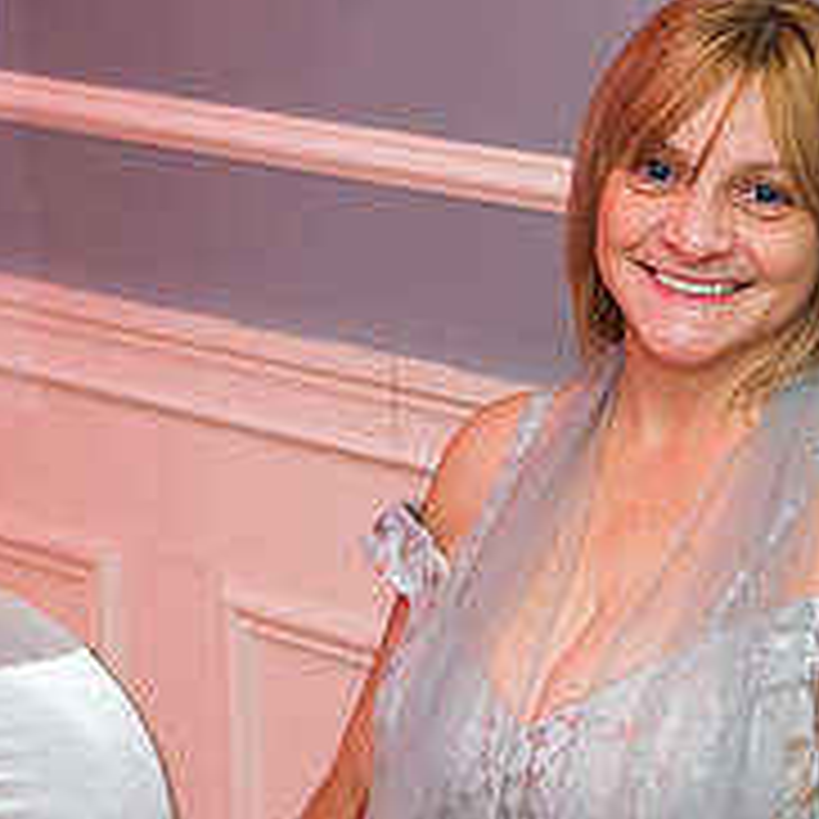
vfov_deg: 15.2
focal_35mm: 114
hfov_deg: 15.1
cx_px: 778
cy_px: 650
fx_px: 3052
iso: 1250
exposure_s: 1/125
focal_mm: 42
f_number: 3.2
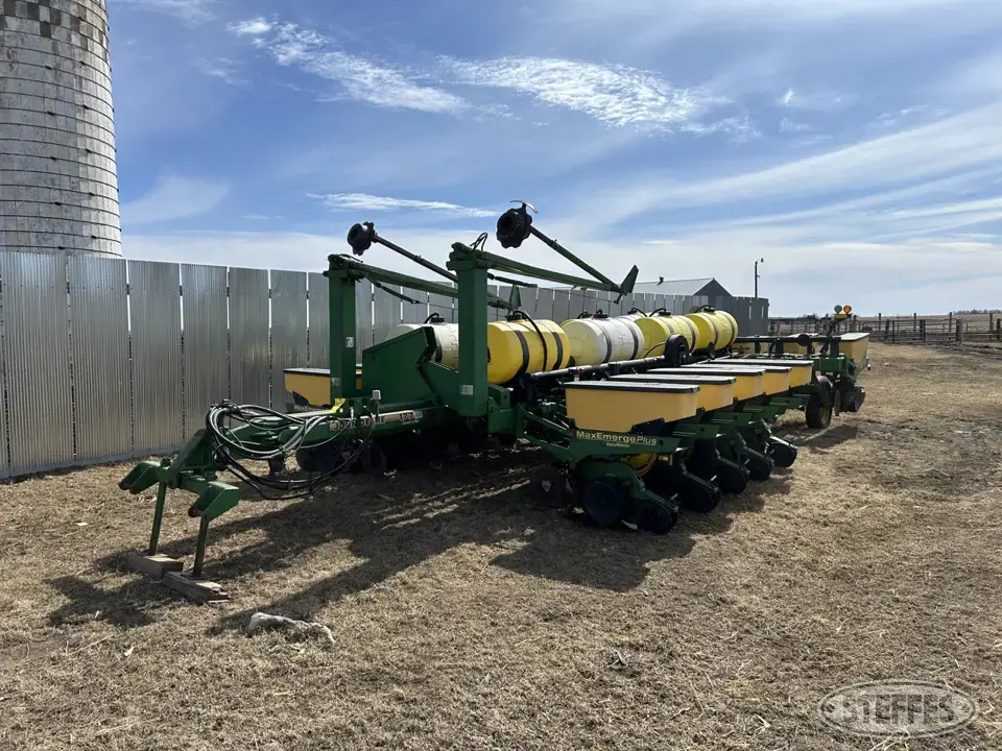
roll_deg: +1.5
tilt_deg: -3.6
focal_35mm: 26
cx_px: 501
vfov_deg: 53.1
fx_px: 753
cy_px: 376
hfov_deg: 67.3
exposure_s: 1/6993
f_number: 1.5
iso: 50
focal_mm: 5.7
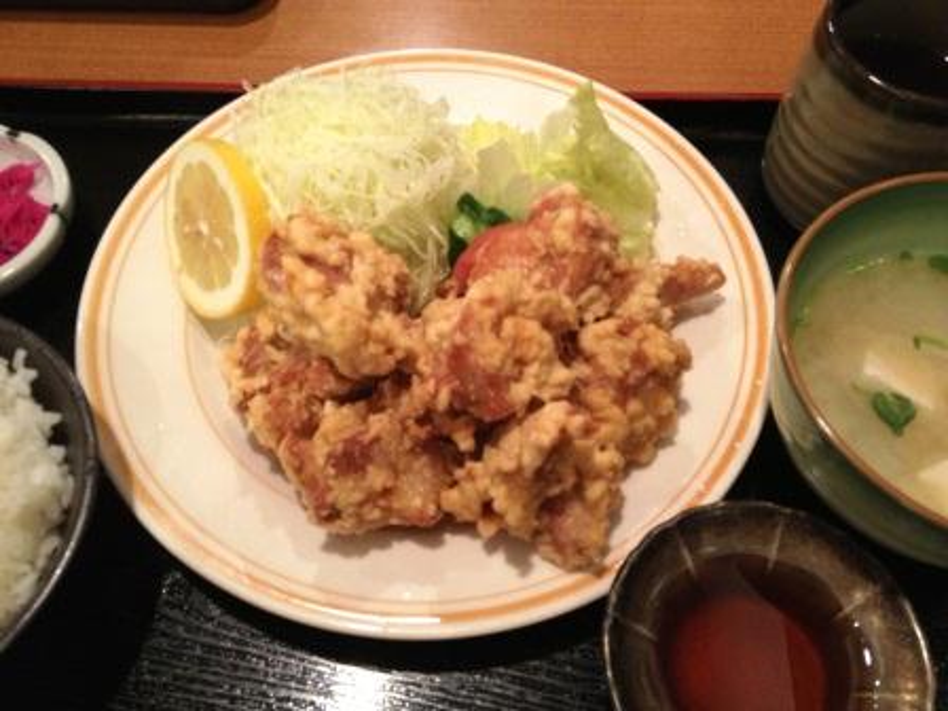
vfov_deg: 40.7
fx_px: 959
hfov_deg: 52.6
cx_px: 474
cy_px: 356
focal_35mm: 35
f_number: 2.4
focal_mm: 4.28
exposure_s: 1/20
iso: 250
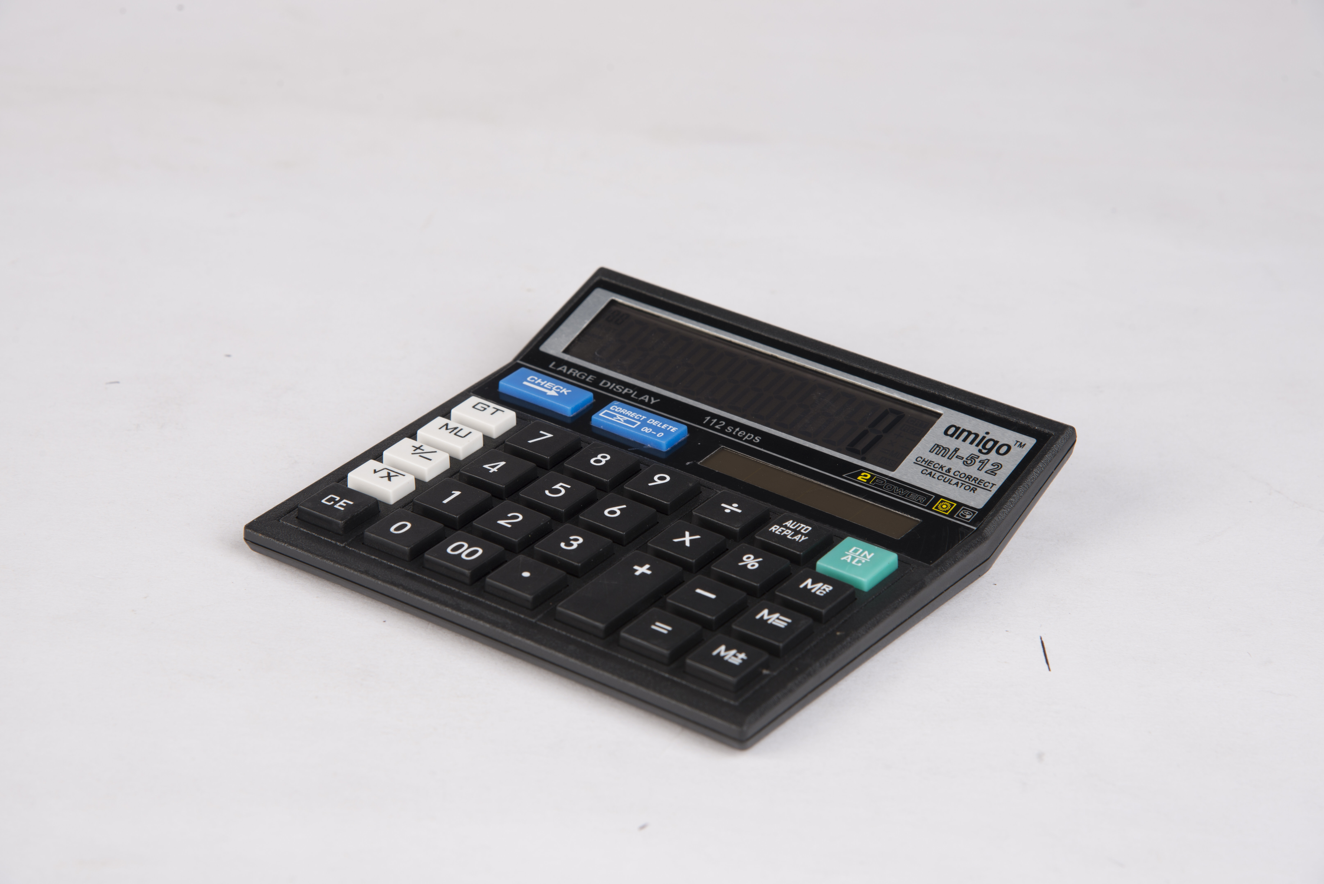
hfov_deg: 18.3
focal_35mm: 112
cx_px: 662
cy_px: 442
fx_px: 4120
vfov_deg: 12.2
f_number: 11
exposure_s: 1/125
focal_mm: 112
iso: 100
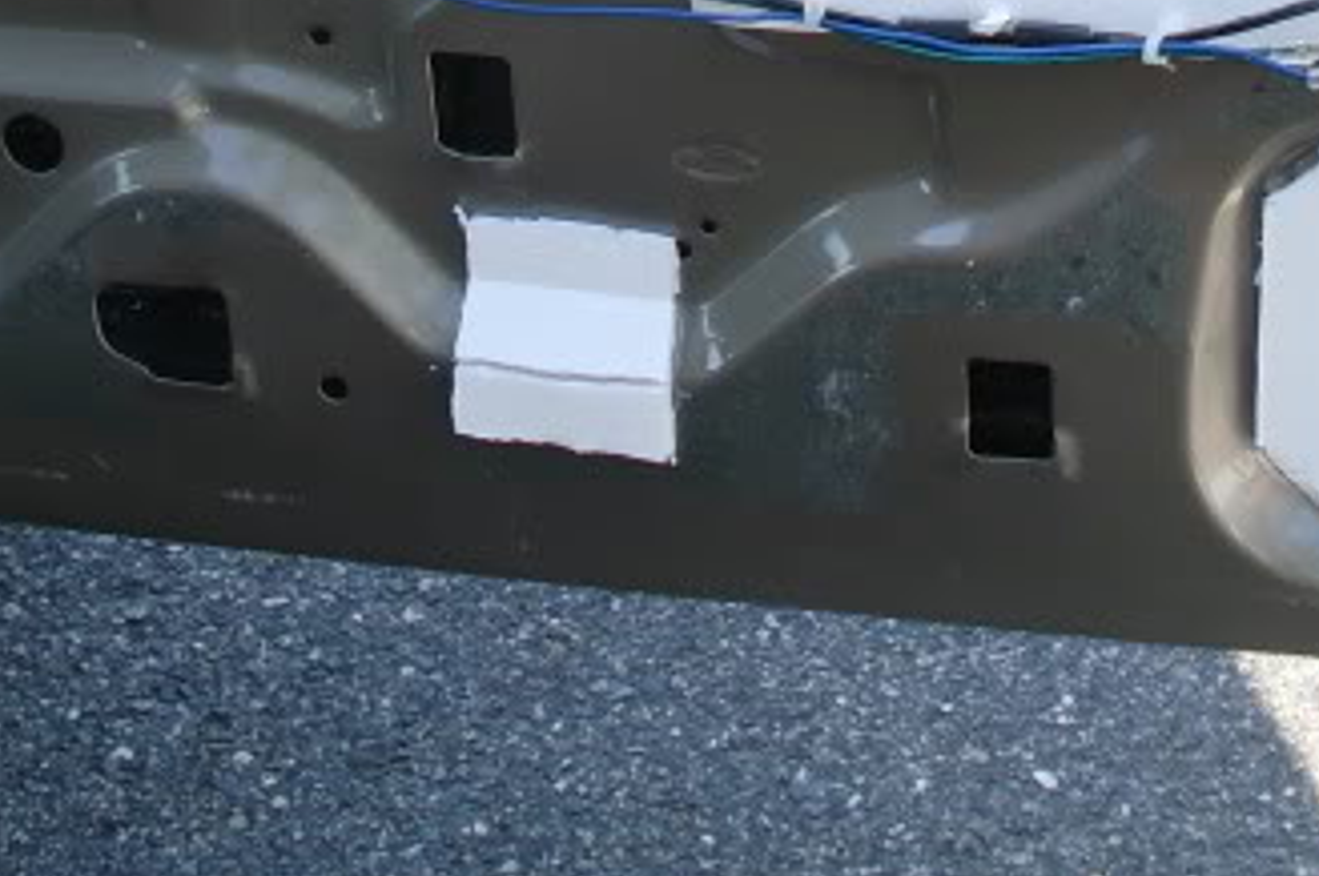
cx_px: 736
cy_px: -386
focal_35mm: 117
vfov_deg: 11.3
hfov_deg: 17.5
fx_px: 4282
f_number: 2.8
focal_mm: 6.3
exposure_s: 1/250
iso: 64
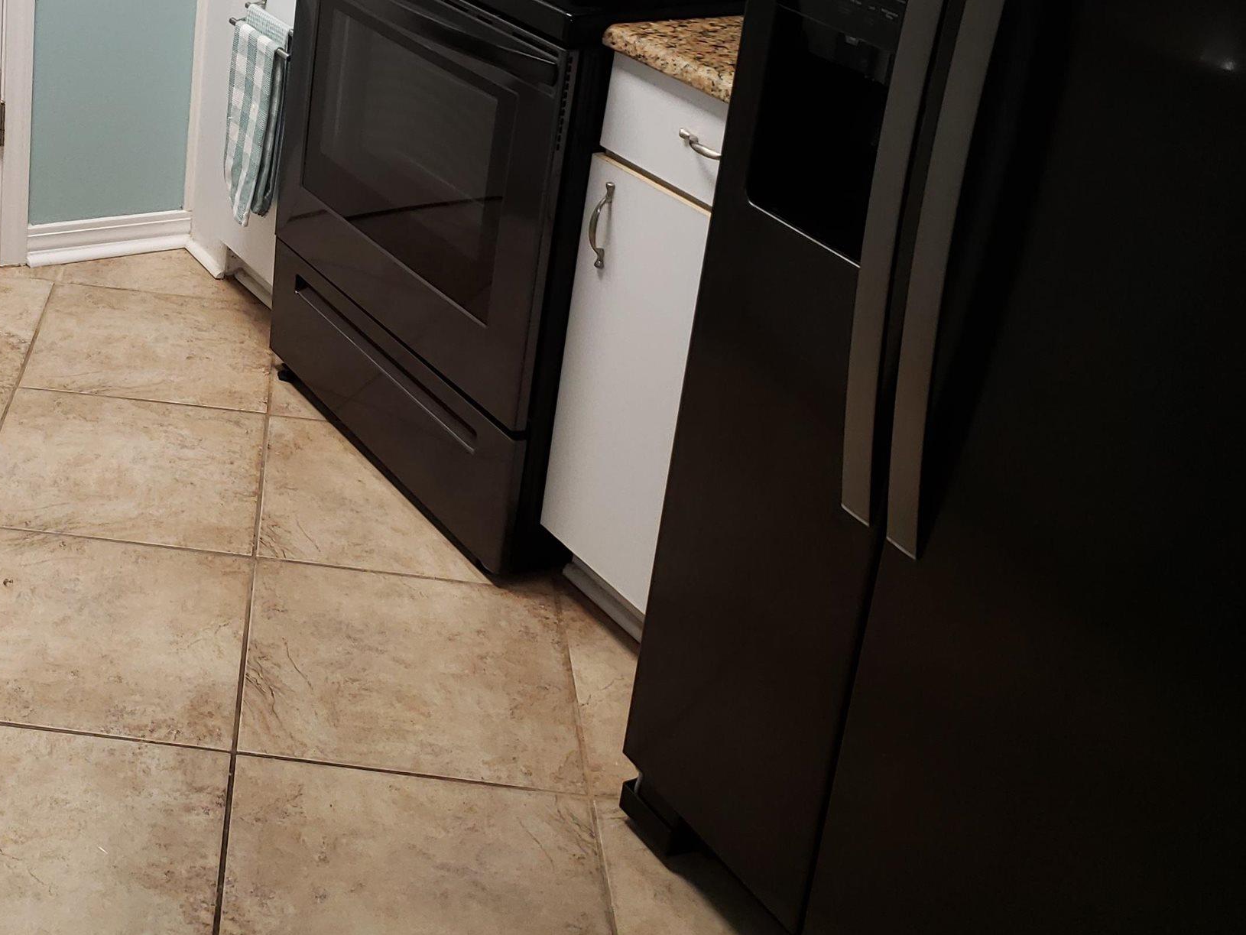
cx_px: 141
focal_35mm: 49
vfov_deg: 28.8
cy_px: 147
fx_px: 1764
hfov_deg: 36.6
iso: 80
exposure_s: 1/60
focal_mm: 4.3
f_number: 1.5
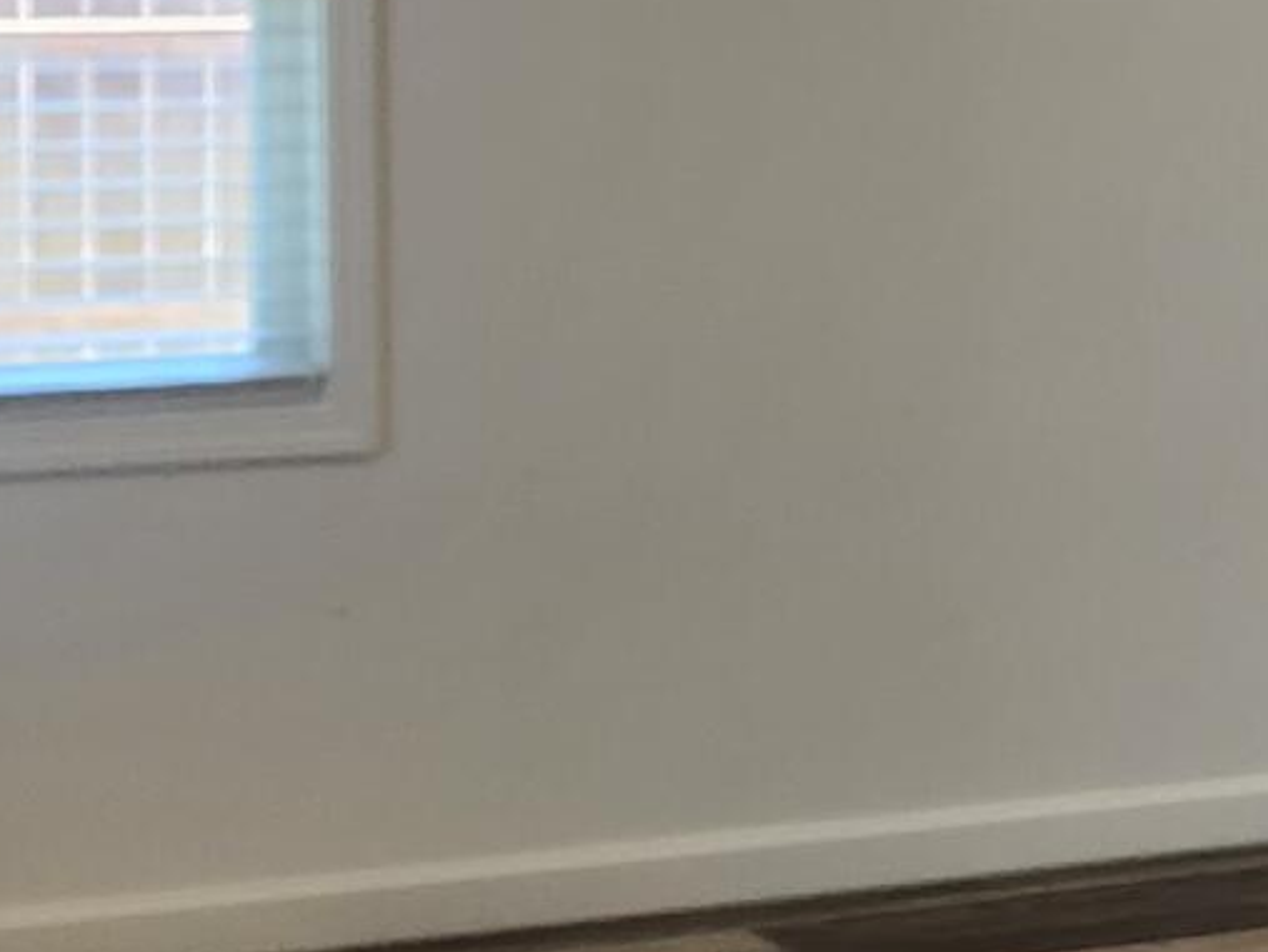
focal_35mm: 136
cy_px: 135
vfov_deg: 10.9
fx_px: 4985
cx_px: 1911
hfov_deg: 13.6
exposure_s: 1/120
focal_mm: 5.4
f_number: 1.8
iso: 125
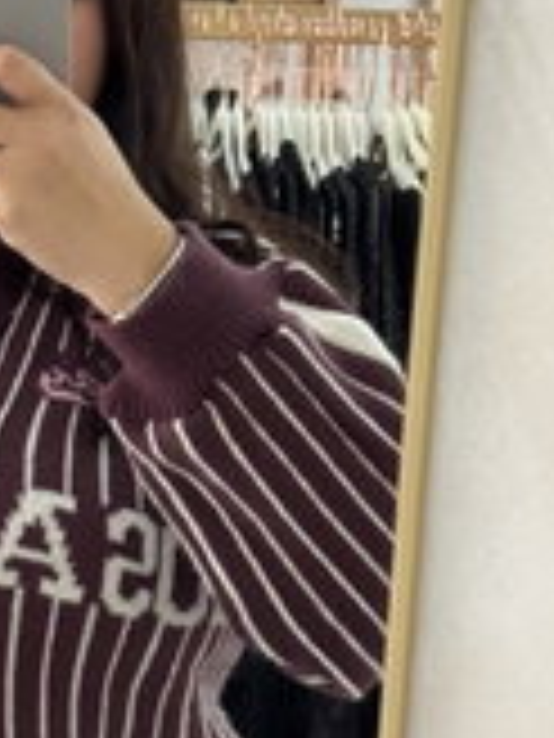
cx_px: -99
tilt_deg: -7.9
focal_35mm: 156
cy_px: 430
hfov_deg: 9.4
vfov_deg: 12.7
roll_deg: -1.5
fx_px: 3329
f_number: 1.78
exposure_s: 1/50
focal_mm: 6.76
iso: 100
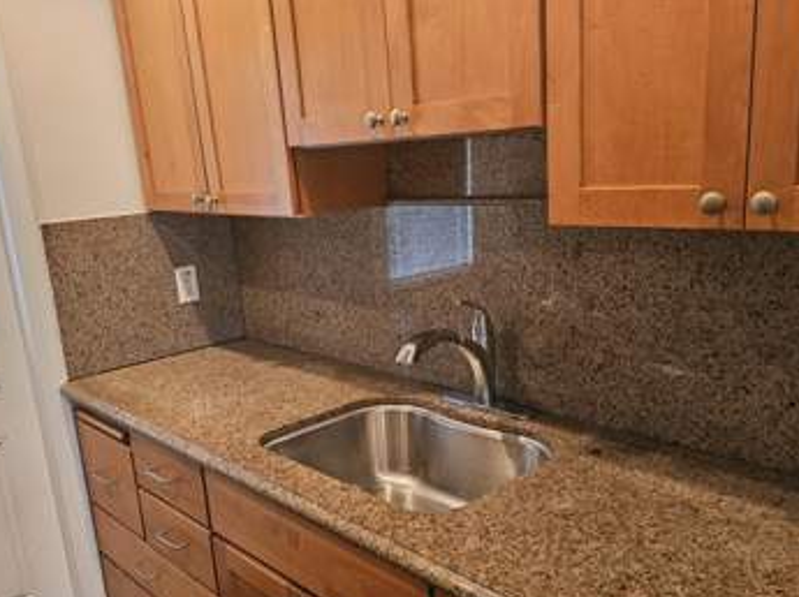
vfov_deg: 44.0
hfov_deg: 56.8
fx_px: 738
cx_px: 375
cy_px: 337
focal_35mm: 32
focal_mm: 6.3
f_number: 1.7
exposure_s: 1/60
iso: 640
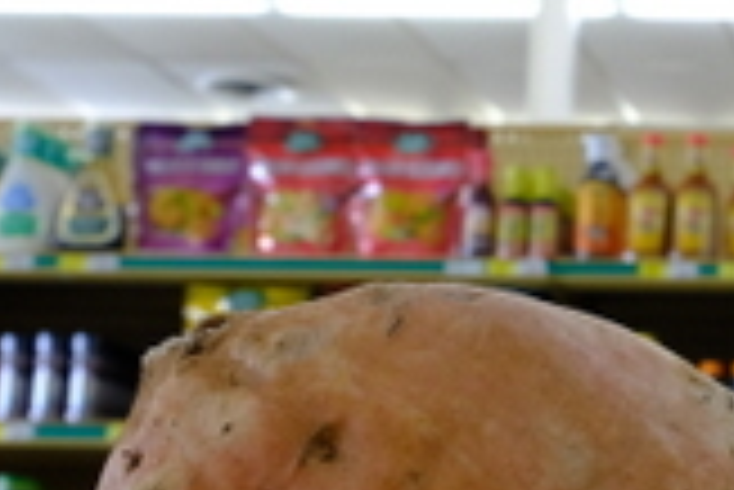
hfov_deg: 17.8
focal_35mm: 106
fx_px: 2163
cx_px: 995
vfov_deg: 12.9
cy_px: 160
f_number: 8
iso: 1000
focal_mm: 18
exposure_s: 1/28
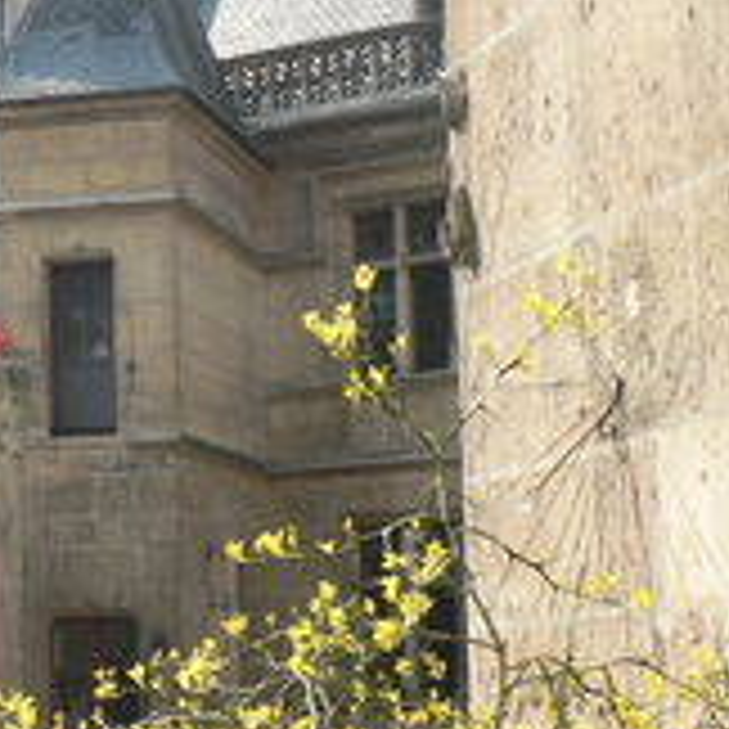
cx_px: 148
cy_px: 428
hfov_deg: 17.4
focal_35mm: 99
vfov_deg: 17.6
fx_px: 2359
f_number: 4
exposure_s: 1/250
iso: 64
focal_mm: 6.4
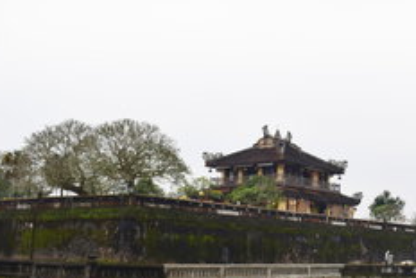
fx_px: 659
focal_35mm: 57
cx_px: 334
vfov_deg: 23.6
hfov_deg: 34.0
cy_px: 200
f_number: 8
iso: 400
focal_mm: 22
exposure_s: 1/50
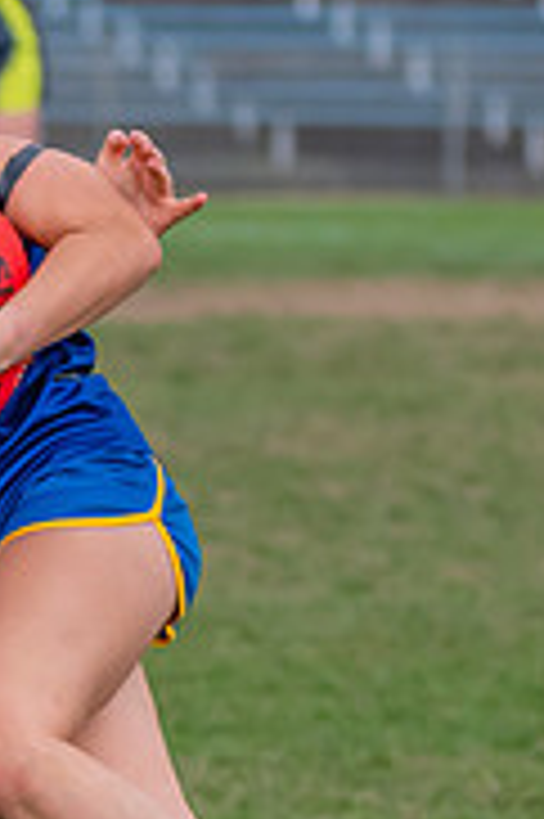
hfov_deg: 1.5
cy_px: 658
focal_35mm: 920
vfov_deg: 2.2
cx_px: -430
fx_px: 20891
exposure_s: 1/1600
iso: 800
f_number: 5
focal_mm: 190
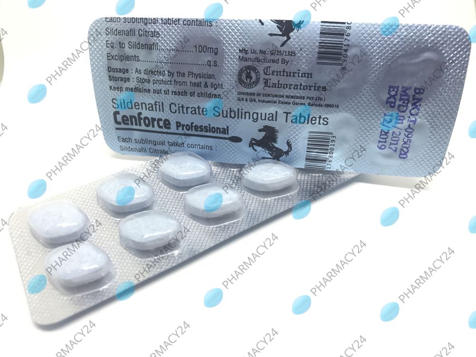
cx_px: 238
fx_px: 385
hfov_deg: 63.4
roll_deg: +0.5
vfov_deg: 49.7
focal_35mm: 28
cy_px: 178
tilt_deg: -39.8
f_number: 1.8
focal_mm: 3.99
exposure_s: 1/100
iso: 40
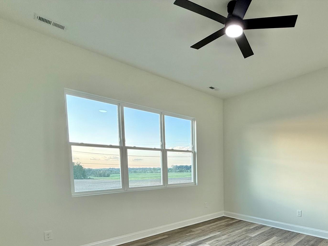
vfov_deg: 60.1
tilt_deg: -4.1
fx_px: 199
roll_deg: +0.1
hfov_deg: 76.2
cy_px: 184
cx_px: 222
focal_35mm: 21
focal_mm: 2.22
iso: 64
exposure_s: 1/99
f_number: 2.2
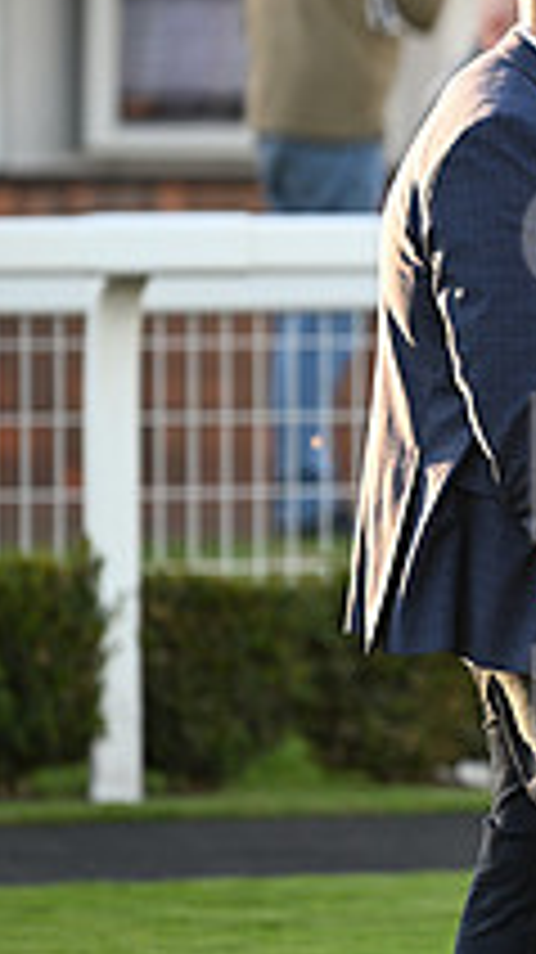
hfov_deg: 2.2
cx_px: 1113
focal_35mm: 544
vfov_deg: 4.0
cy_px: 511
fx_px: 13767
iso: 640
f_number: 3.2
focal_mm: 190
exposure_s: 1/640
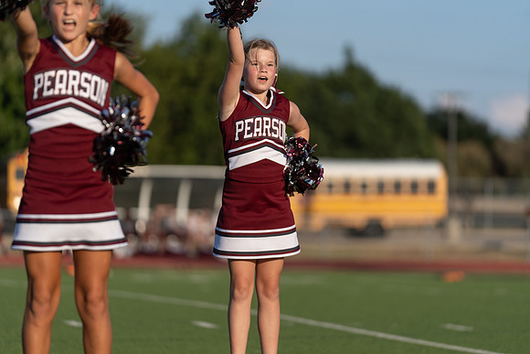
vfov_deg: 7.4
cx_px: 265
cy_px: 177
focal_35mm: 186
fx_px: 2739
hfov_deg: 11.1
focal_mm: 186
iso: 100
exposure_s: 1/2000
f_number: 2.8
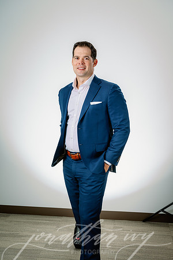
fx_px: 396
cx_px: 86
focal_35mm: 55
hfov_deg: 24.6
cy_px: 130
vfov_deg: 36.2
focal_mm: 55
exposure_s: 1/160
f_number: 8
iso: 125
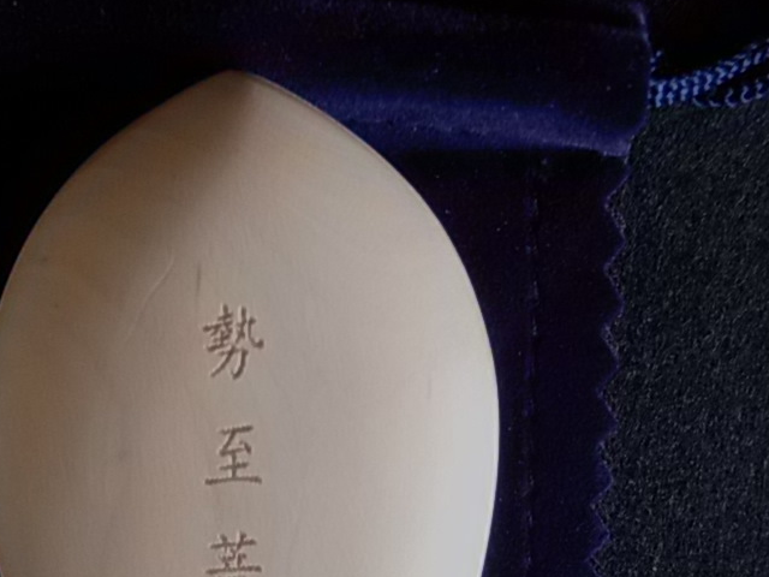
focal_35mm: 66
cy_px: 370
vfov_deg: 22.2
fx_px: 1466
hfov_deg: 29.2
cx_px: 270
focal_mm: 5.9
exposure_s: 1/30
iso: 250
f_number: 3.4
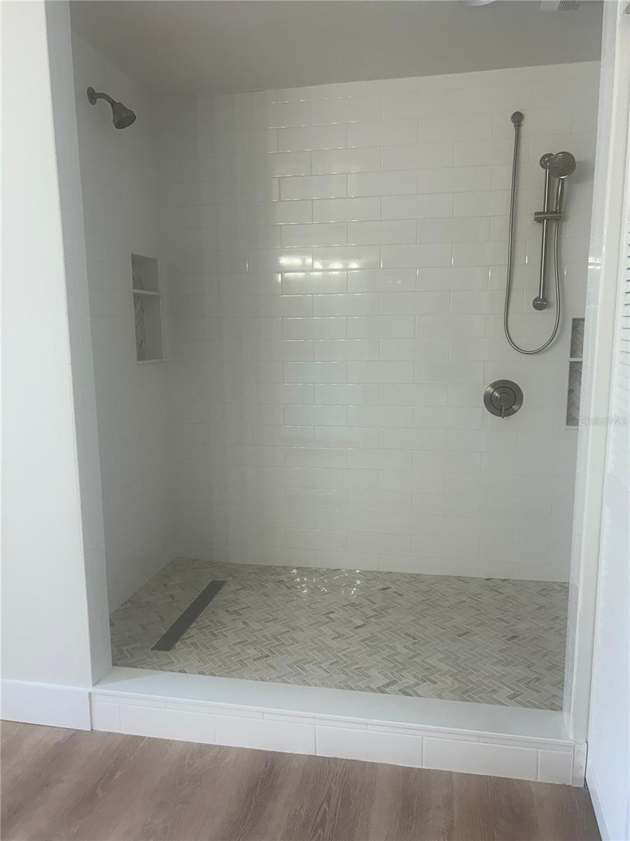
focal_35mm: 26
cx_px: 315
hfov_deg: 53.1
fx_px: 631
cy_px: 420
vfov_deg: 67.3
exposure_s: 1/120
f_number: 1.5
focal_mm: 5.7
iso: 64
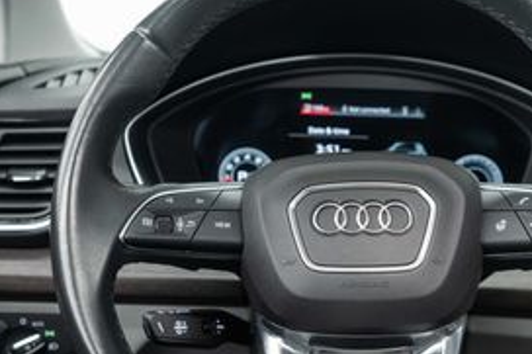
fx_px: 975
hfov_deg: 30.3
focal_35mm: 66
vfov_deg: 20.5
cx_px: 358
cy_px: 255
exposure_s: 1/40
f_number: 3.2
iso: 800
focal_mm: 28
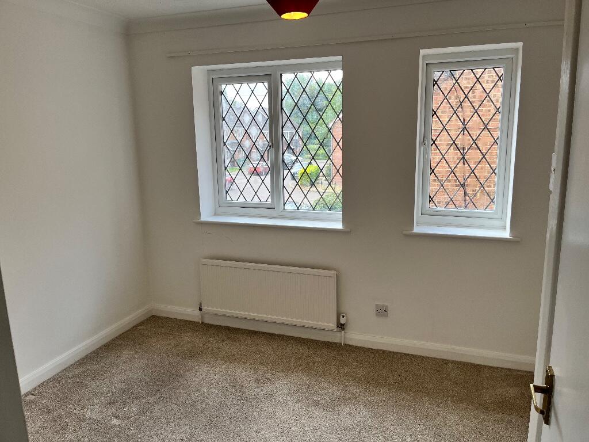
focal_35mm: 26
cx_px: 294
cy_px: 221
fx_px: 442
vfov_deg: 53.1
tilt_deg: -12.1
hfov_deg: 67.3
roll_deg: +0.8
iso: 40
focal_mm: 5.1
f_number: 1.6
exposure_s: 1/213
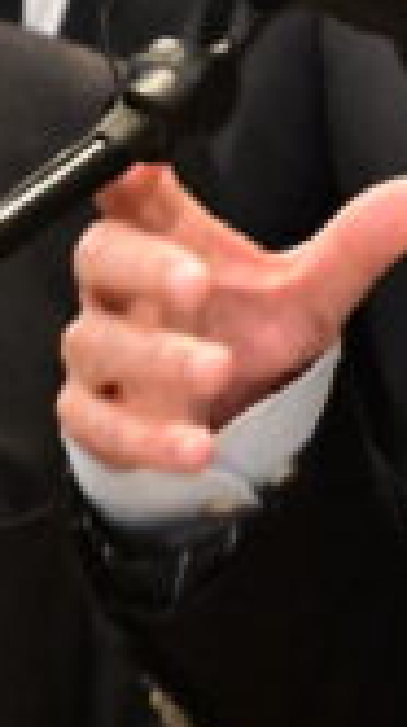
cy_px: 158
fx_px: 24479
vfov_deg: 1.7
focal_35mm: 1272
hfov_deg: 1.0
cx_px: 1024
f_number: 5
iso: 8000
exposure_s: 1/320
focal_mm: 175
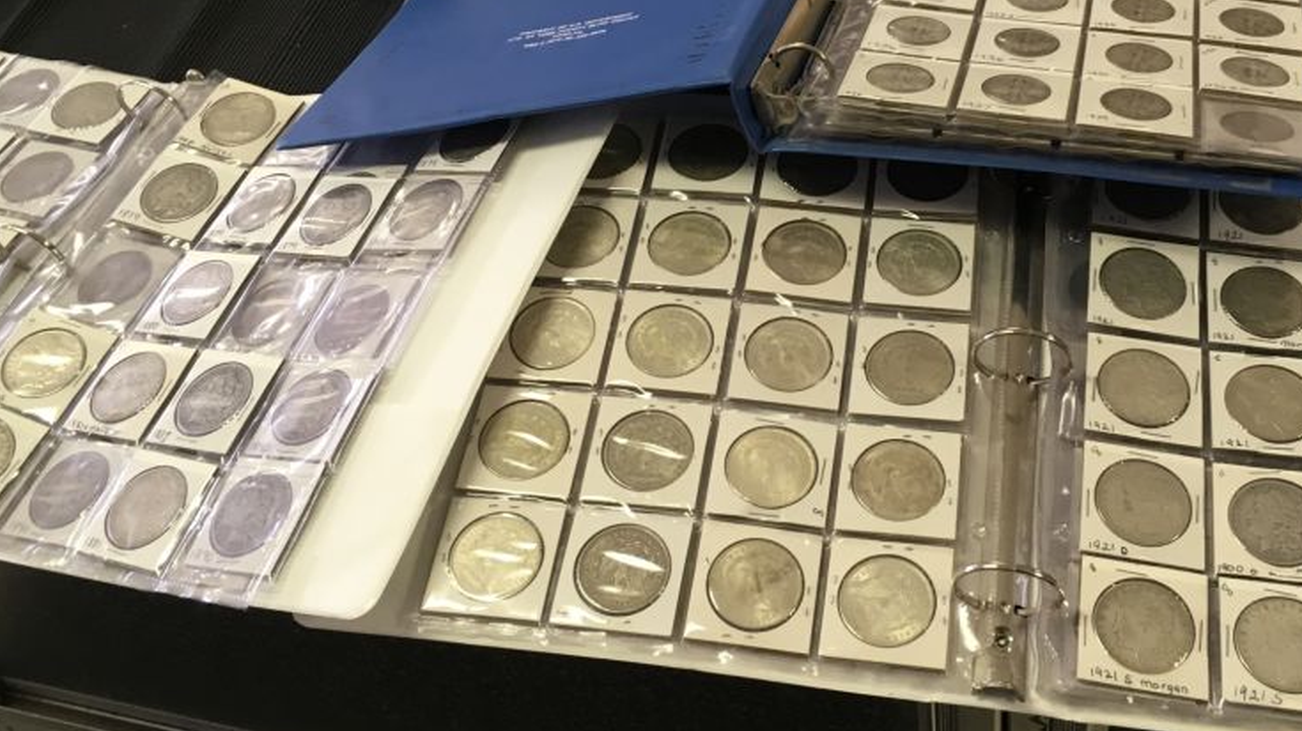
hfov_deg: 47.0
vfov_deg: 27.5
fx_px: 1484
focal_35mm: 43
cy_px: 250
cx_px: 794
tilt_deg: -47.6
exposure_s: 1/30
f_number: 2.2
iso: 64
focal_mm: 4.15
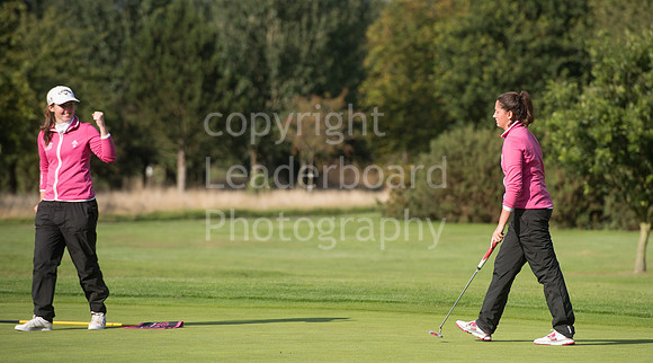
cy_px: 165
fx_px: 4268
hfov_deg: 8.7
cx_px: 382
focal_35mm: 247
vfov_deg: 4.9
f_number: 4.5
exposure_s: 1/2500
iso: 400
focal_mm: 200
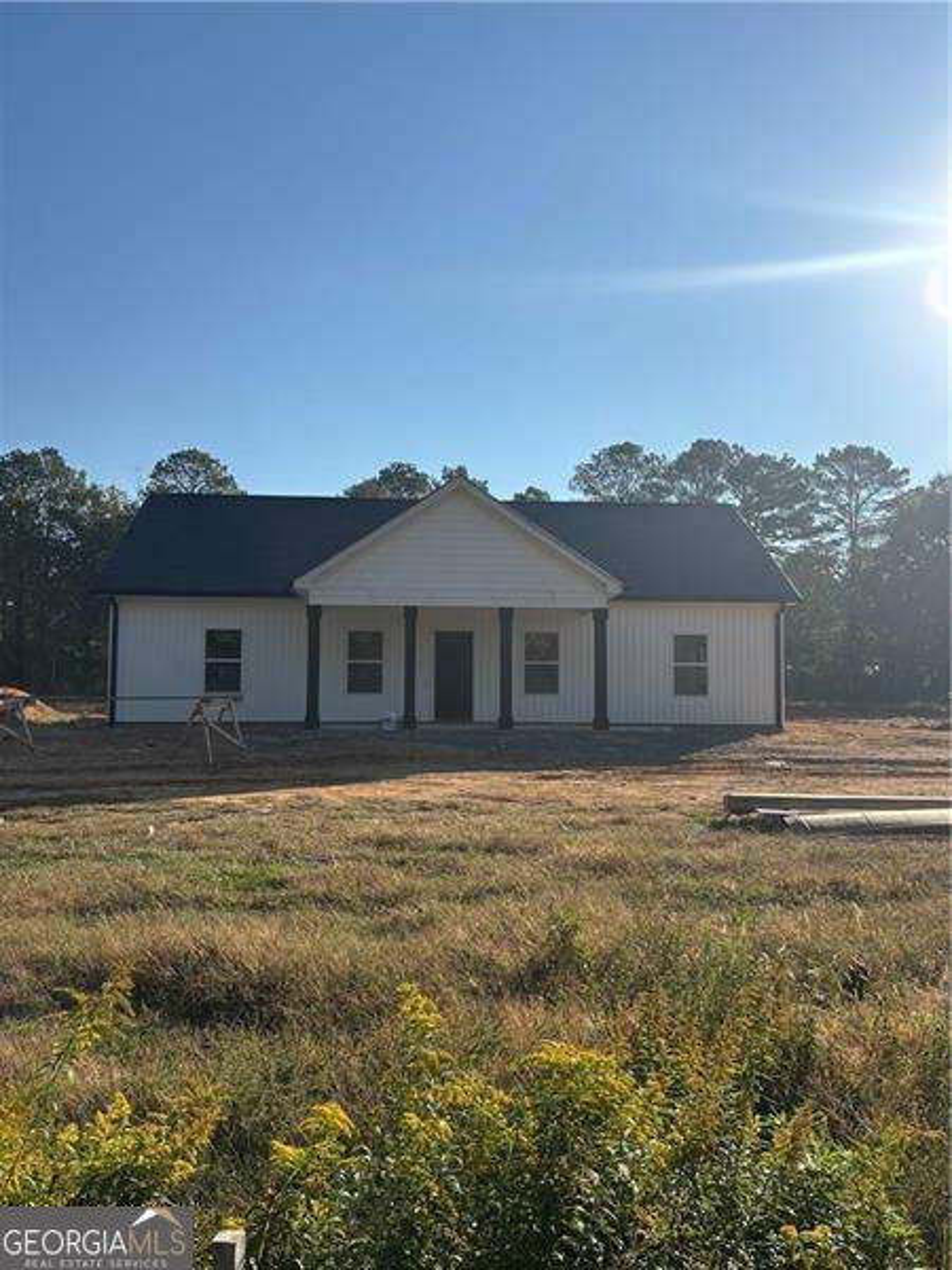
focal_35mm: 26
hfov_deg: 53.1
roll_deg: +0.9
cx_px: 476
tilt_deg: +6.3
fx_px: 953
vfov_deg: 67.3
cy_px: 635
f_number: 1.6
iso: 50
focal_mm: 5.96
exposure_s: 1/4630
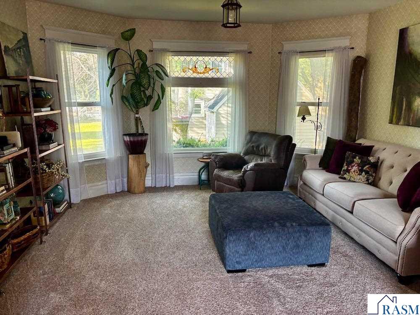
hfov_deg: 67.3
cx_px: 210
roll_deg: -1.0
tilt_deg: -8.2
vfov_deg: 53.1
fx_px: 315
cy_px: 158
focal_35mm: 26
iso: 200
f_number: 1.6
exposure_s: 1/60
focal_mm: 5.96
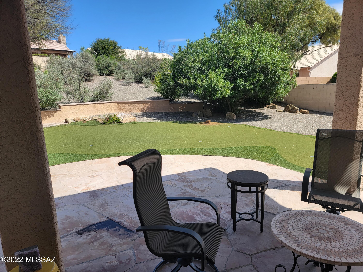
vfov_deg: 56.8
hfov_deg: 71.6
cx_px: 182
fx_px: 252
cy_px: 136
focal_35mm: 24
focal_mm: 6.7
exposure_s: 1/659
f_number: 1.8
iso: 16
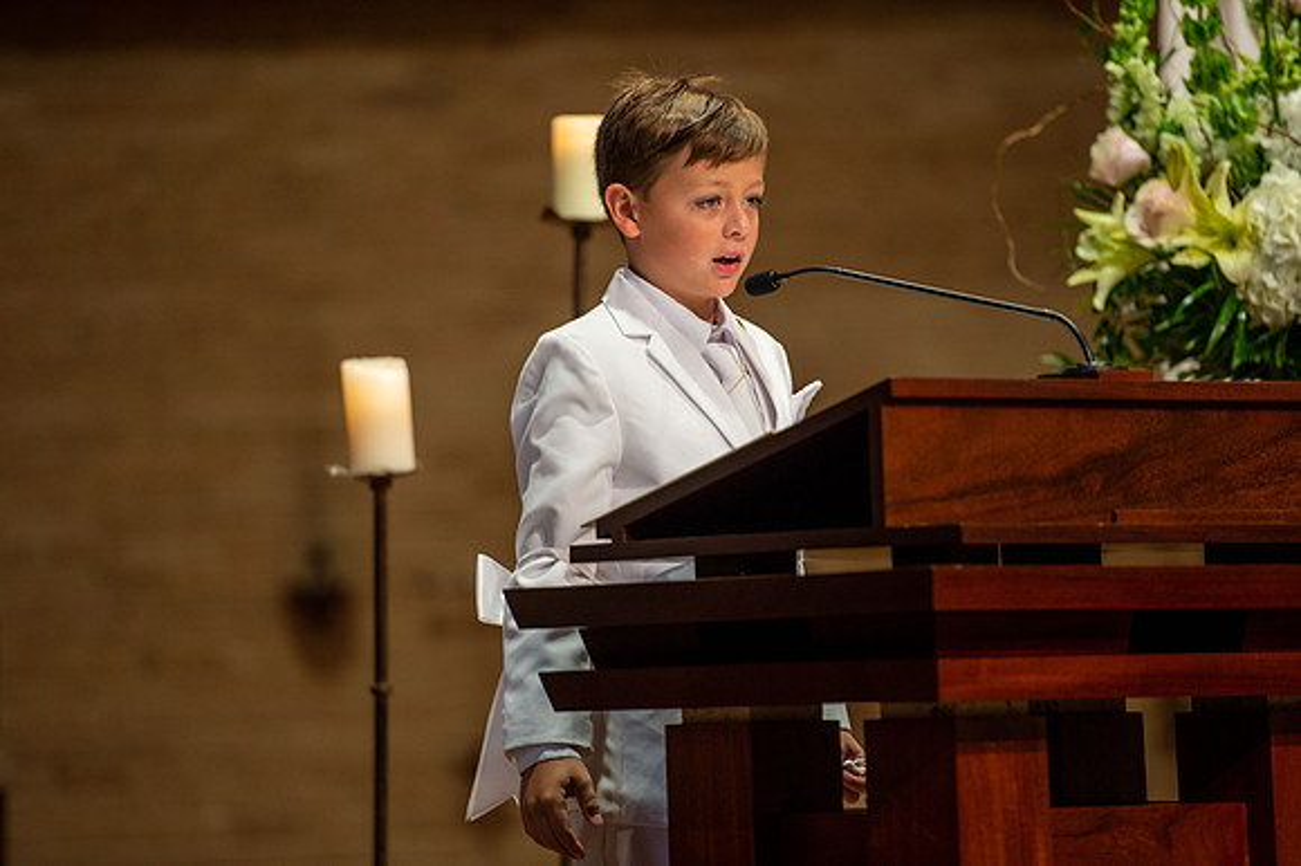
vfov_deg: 6.9
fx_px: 7223
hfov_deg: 10.3
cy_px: 433
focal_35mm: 200
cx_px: 650
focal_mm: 200
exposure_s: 1/125
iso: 1600
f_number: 3.2
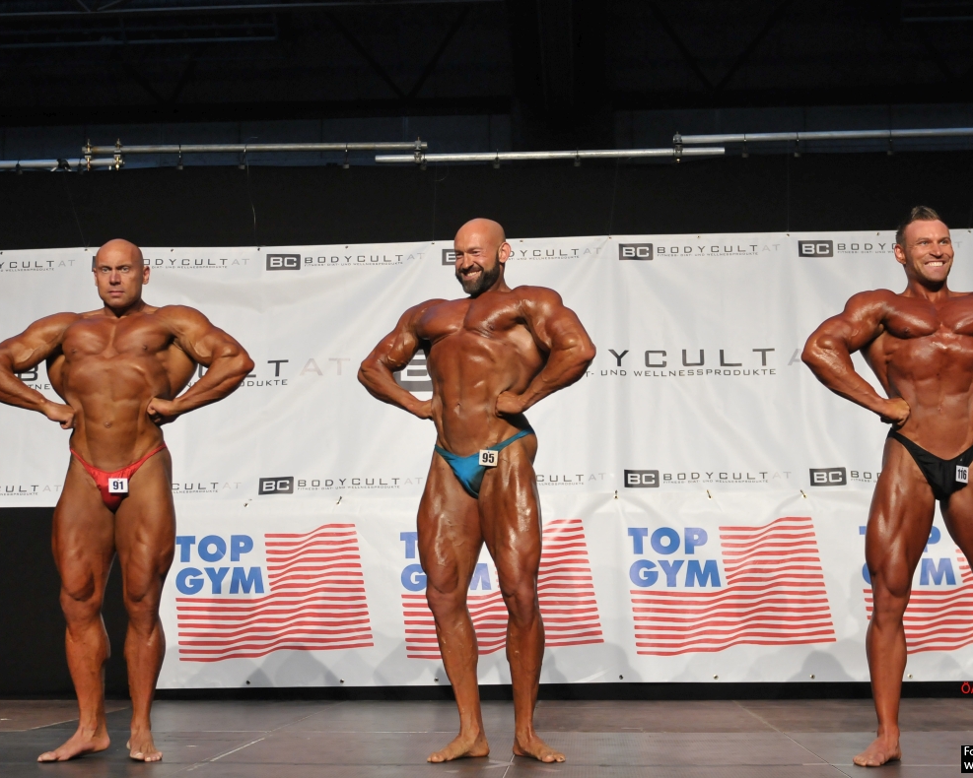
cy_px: 390
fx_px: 1428
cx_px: 498
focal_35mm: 50
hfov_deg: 37.6
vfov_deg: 30.5
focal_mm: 29
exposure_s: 1/320
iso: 1000
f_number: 3.2
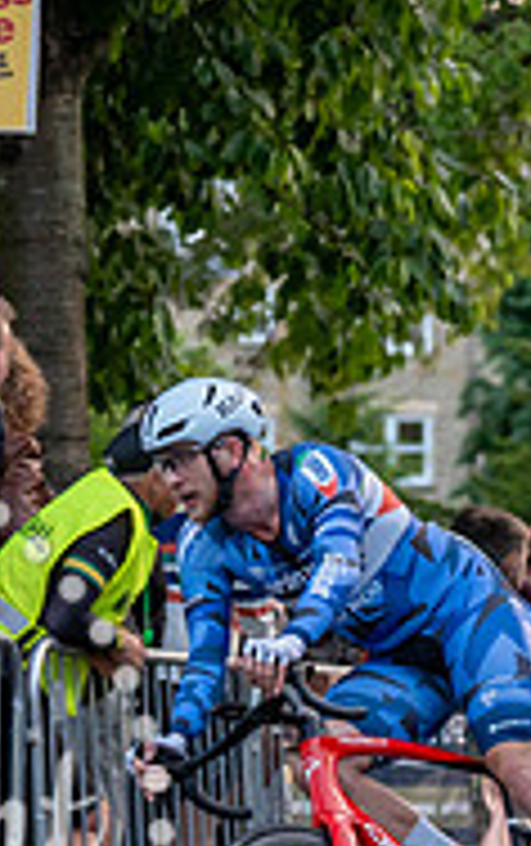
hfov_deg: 6.0
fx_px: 5078
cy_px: 610
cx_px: 450
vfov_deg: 9.5
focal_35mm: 220
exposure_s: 1/1000
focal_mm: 70
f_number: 2.8
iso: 3200
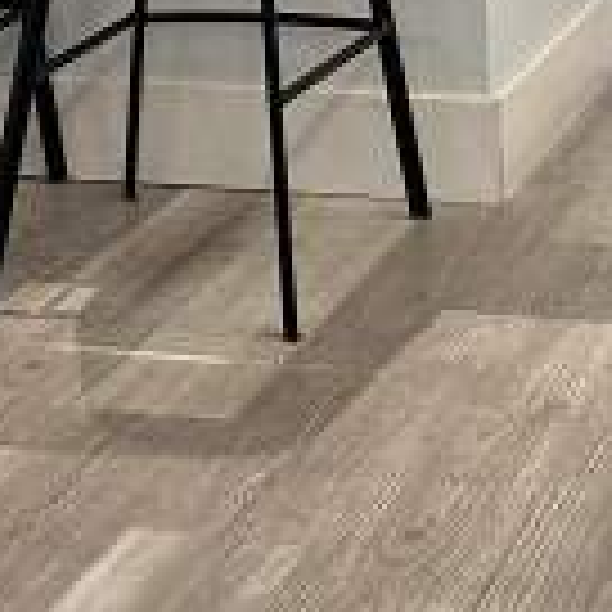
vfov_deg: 12.5
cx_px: 261
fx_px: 2500
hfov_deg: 14.0
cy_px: -554
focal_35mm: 125
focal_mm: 6.86
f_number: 1.78
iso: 125
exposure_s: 1/60
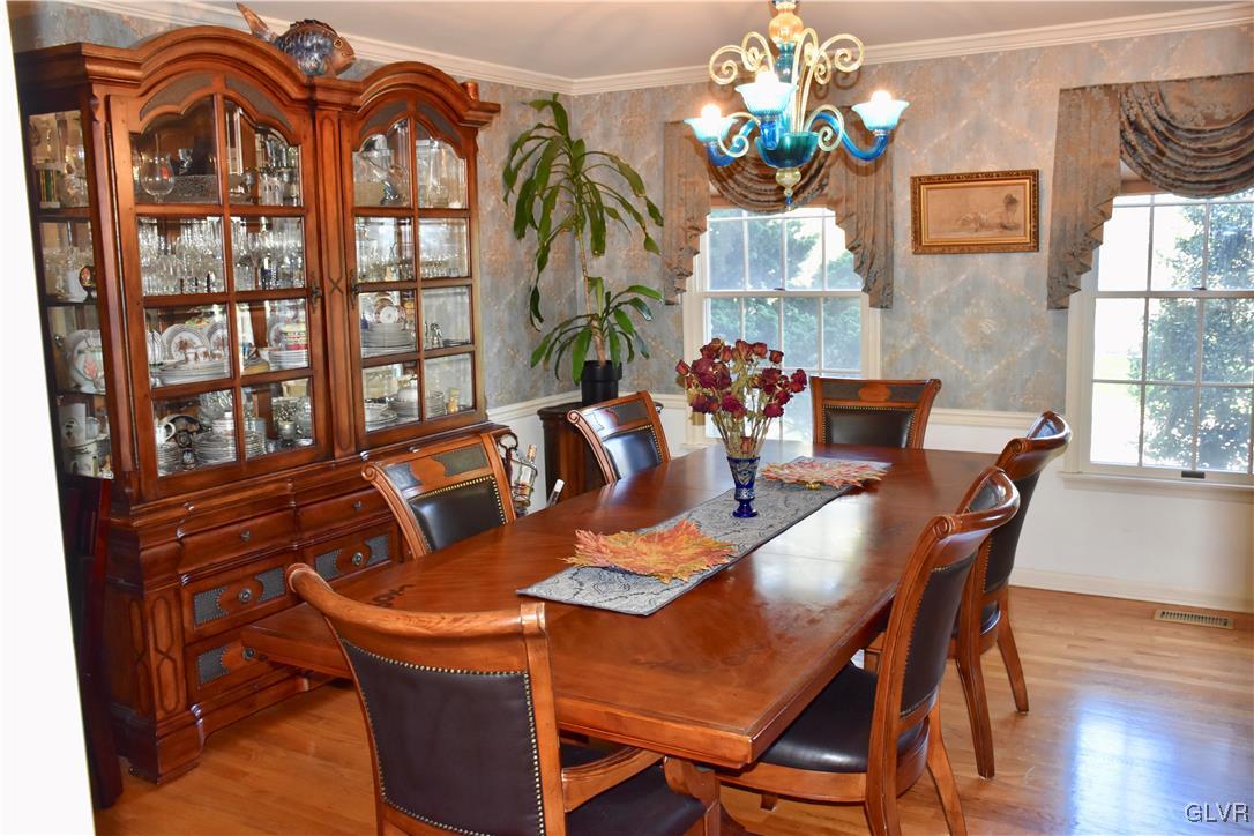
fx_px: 1149
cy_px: 418
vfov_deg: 40.0
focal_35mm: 33
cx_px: 627
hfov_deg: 57.2
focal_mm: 22
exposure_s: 1/60
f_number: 3.5
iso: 1000
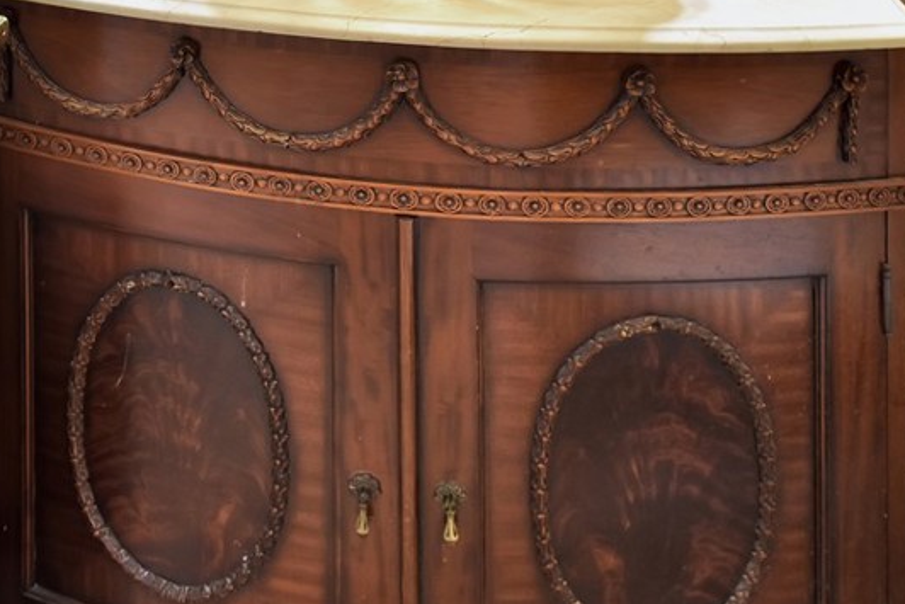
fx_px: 1307
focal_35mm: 52
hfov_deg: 37.7
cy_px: 139
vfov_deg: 25.6
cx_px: 291
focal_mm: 18
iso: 360
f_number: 9
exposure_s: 1/2.5
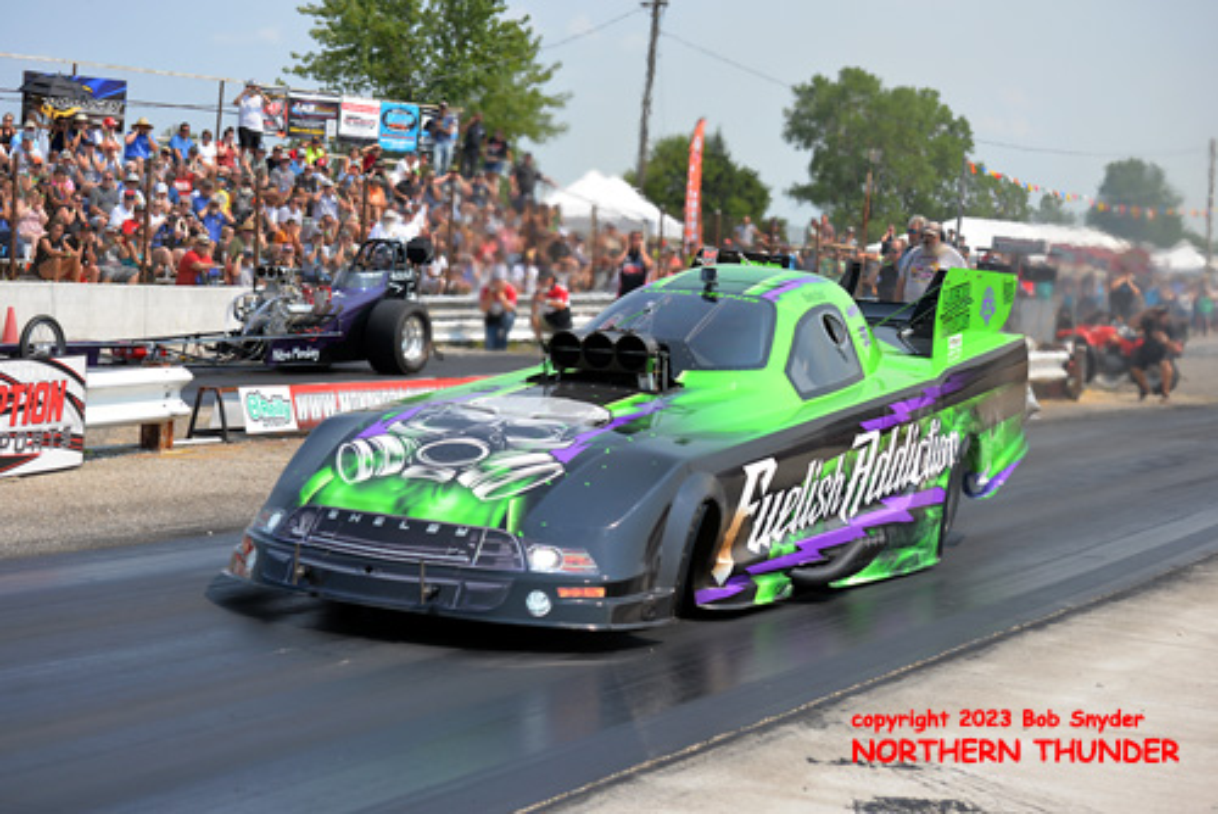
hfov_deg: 28.8
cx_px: 609
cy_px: 407
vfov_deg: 19.5
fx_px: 2370
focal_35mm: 70
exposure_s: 1/1600
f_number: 6.3
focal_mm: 70
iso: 400
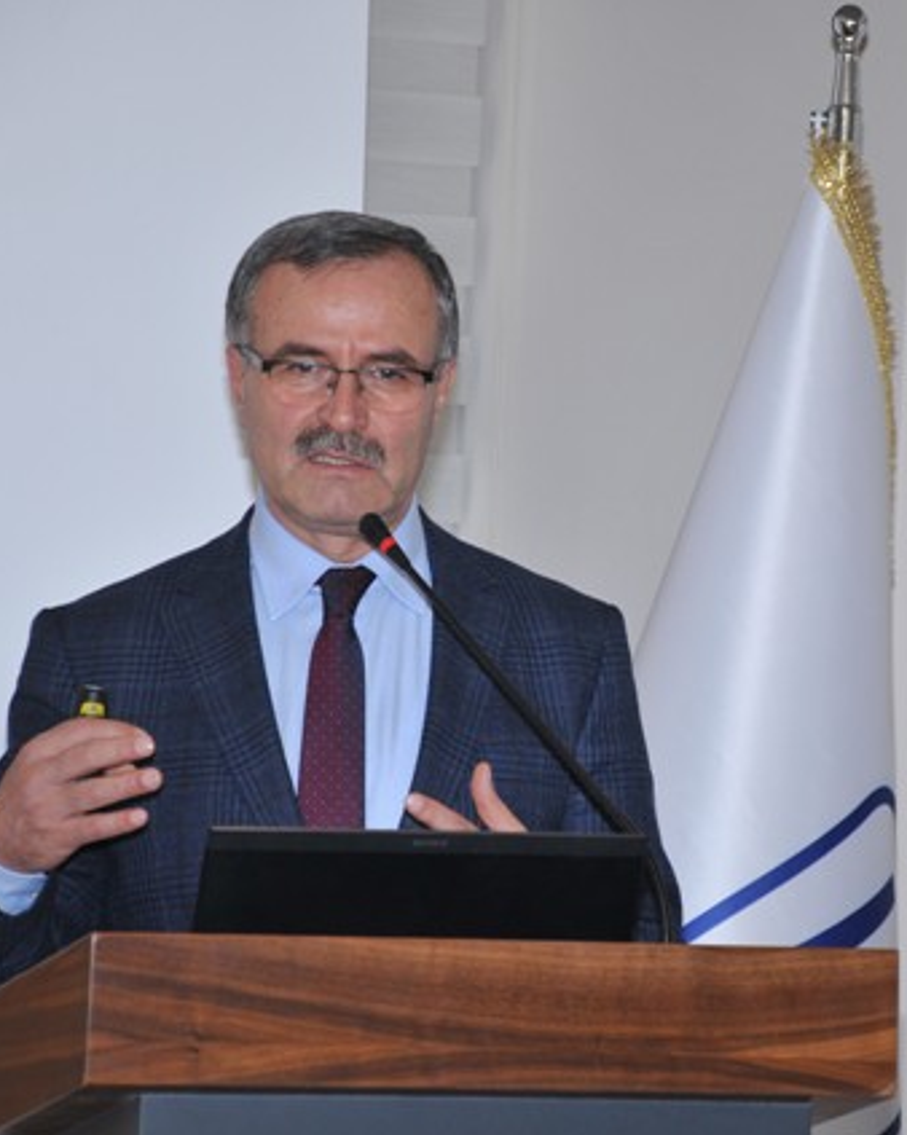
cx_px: 585
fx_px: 8294
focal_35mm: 247
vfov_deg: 7.8
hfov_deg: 6.3
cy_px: 568
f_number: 5.6
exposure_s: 1/60
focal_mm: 116
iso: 400
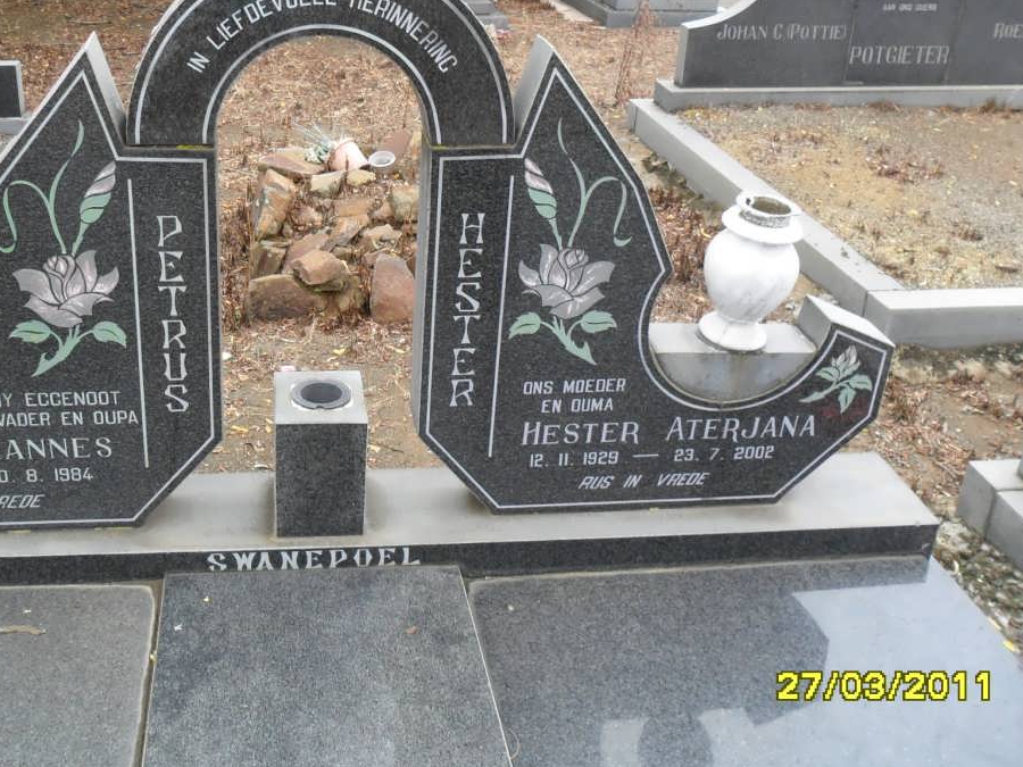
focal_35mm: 36
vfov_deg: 39.3
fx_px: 1064
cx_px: 367
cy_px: 273
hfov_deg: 50.7
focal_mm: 4.9
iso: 100
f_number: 3.5
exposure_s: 1/125
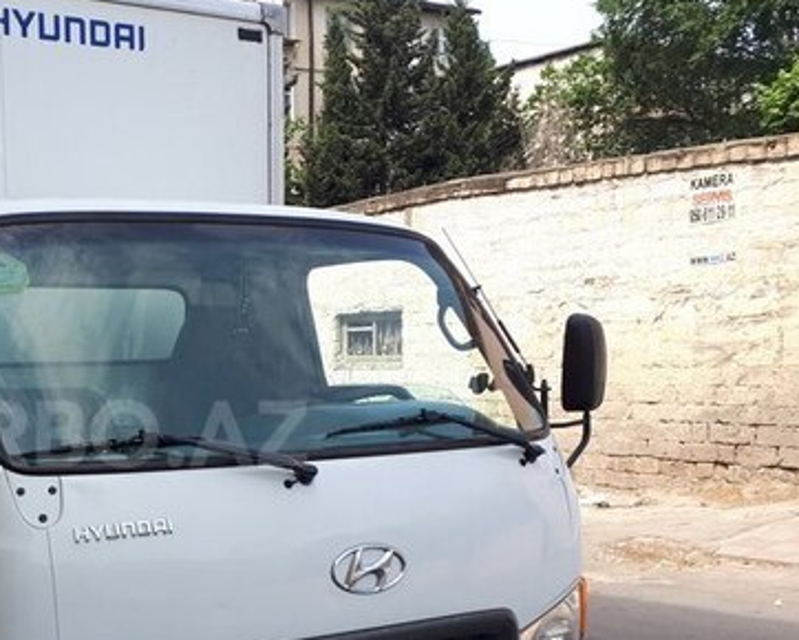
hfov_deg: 36.4
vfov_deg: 31.2
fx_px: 1136
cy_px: 434
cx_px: 82
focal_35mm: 48
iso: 40
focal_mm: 3.6
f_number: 1.9
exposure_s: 1/395
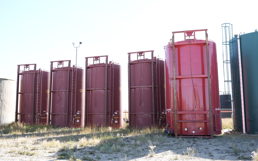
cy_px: 79
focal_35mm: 36
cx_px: 130
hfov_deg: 54.0
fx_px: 253
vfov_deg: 35.3
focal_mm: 35
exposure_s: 1/200
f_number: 7.1
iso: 320
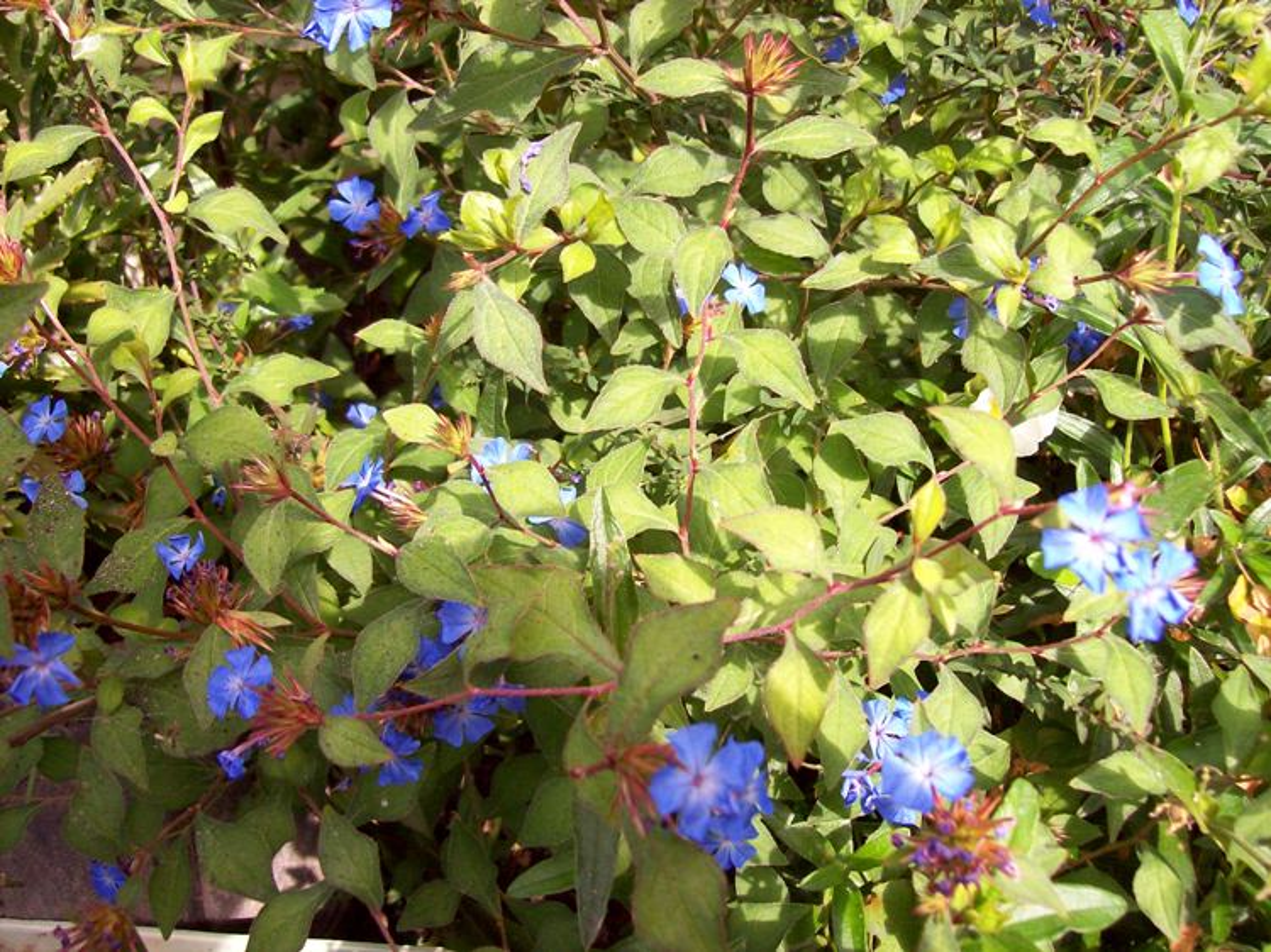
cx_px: 636
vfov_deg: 39.6
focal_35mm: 36
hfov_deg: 51.4
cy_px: 476
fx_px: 1321
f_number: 2.7
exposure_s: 1/456
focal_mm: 6
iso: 80
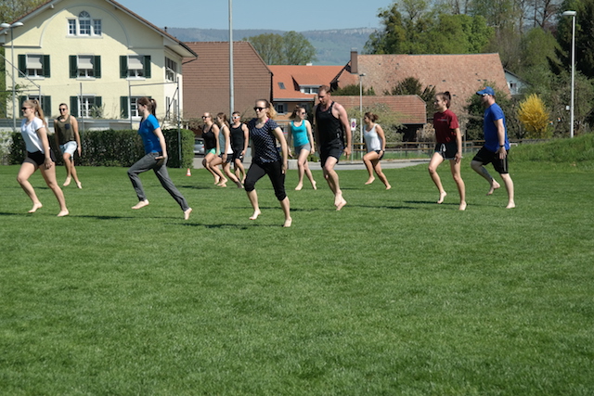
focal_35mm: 80
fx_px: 1320
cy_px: 198
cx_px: 297
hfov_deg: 25.4
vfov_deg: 17.1
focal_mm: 52
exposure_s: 1/250
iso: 100
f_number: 7.1
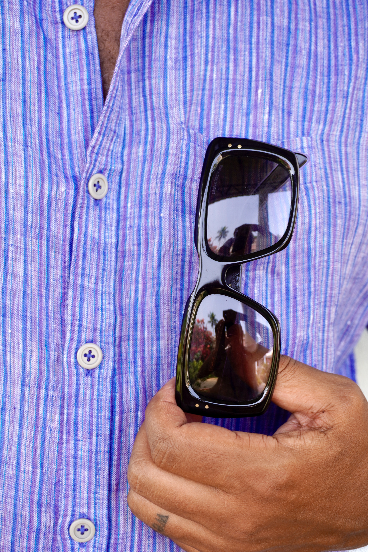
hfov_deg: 24.4
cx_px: 184
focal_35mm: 56
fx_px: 851
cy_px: 276
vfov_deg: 35.9
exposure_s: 1/60
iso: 125
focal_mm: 37
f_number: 5.6
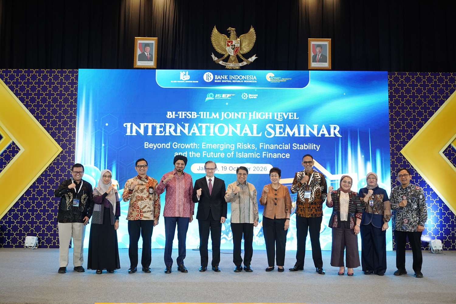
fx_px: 443
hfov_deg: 54.4
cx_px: 228
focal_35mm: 35
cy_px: 152
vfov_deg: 37.9
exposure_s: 1/160
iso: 1600
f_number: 3.5
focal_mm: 35
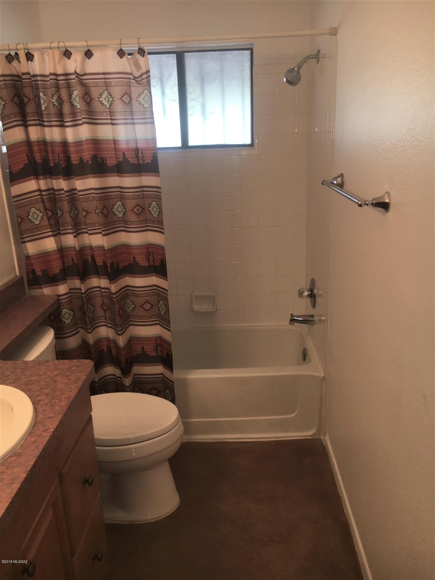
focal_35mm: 29
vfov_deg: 61.7
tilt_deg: -16.9
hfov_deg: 48.2
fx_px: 486
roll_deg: +2.1
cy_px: 290
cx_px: 218
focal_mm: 4.15
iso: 25
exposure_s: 1/41
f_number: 2.2
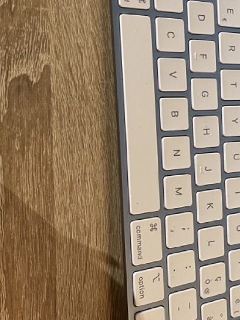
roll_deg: +1.4
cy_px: 151
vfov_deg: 31.7
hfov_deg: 23.1
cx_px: 235
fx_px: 564
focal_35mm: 61
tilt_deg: -5.6
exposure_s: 1/59
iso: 125
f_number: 1.6
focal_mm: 4.2
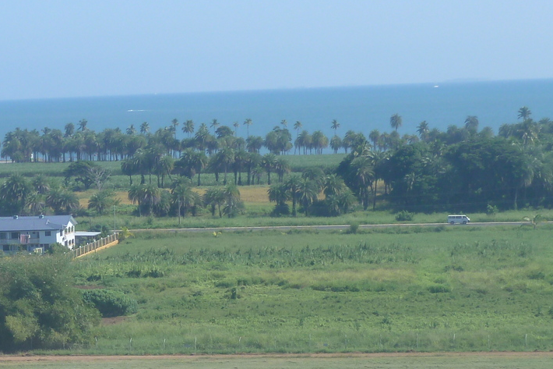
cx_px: 32
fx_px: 1981
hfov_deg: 15.7
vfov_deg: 10.4
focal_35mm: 129
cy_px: 459
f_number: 3.9
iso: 80
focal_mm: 9.1
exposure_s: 1/400
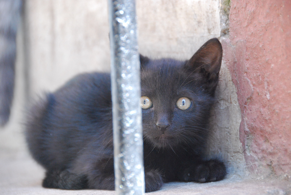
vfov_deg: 6.1
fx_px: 1821
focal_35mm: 225
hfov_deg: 9.1
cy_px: 98
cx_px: 146
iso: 1600
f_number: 5.6
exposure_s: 1/160
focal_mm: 150
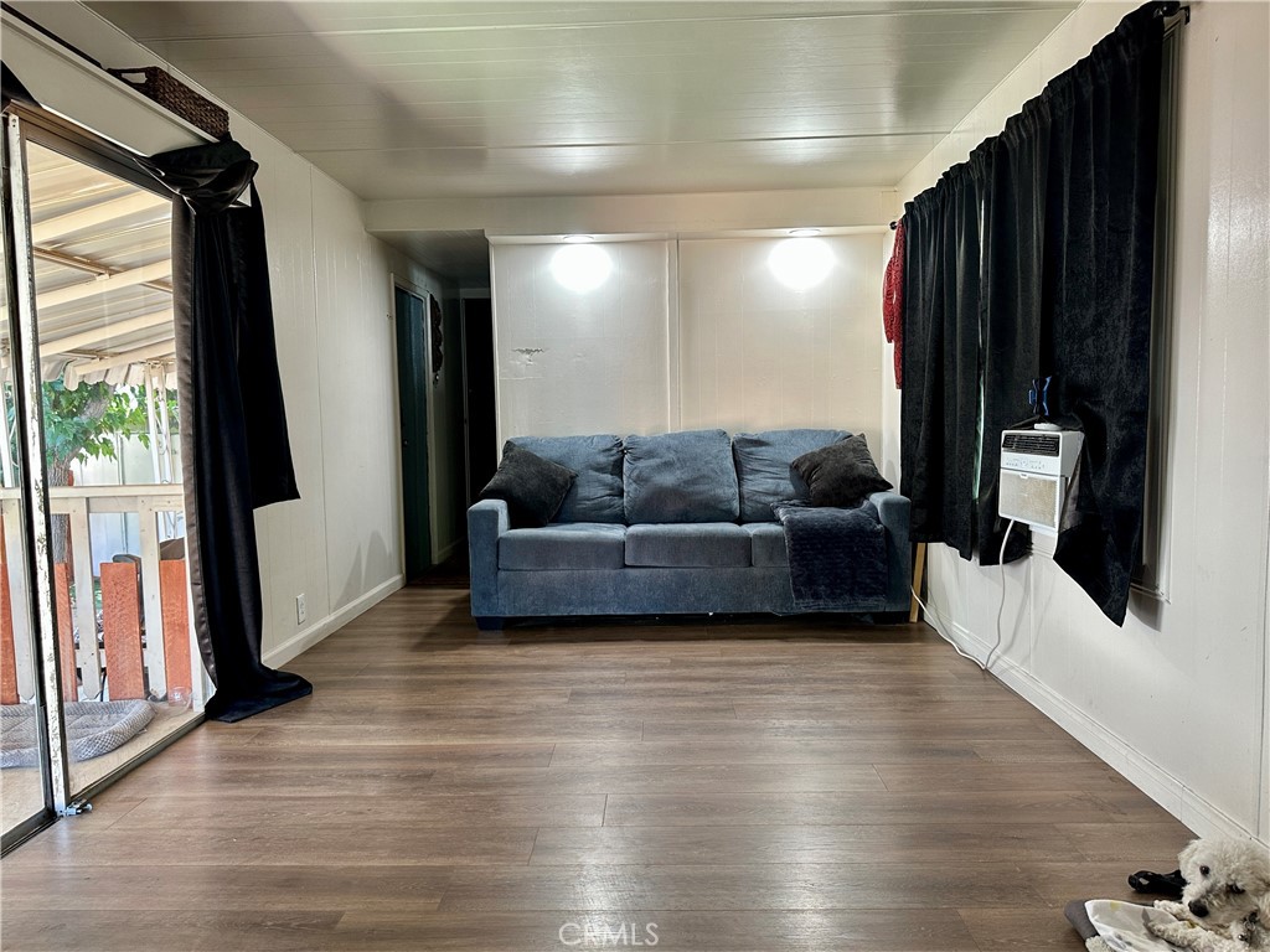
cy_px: 476
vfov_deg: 56.8
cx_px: 635
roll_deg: +1.1
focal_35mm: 24
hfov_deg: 71.6
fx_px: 881
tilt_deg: -4.3
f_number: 1.78
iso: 160
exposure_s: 1/60
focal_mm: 6.86
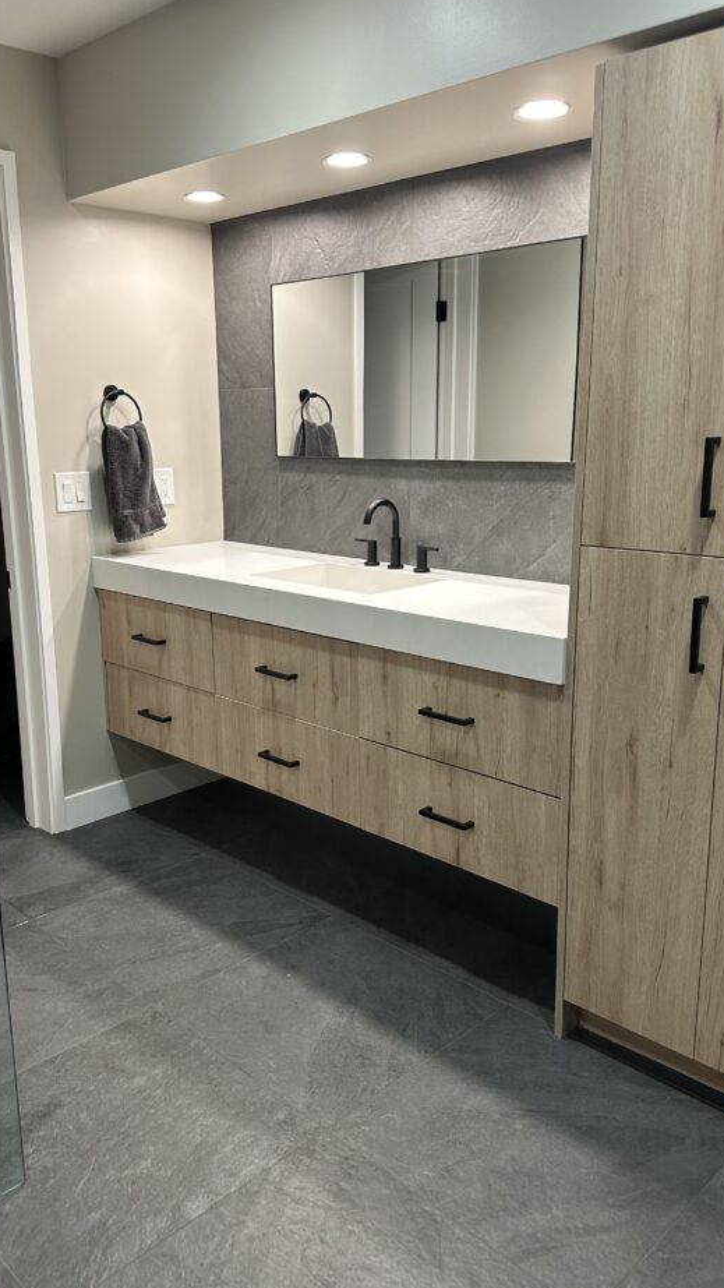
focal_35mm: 29
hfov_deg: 40.2
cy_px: 650
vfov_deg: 66.1
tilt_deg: -11.9
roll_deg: +0.0
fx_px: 990
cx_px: 342
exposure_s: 1/60
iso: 160
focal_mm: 6.86
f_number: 1.78
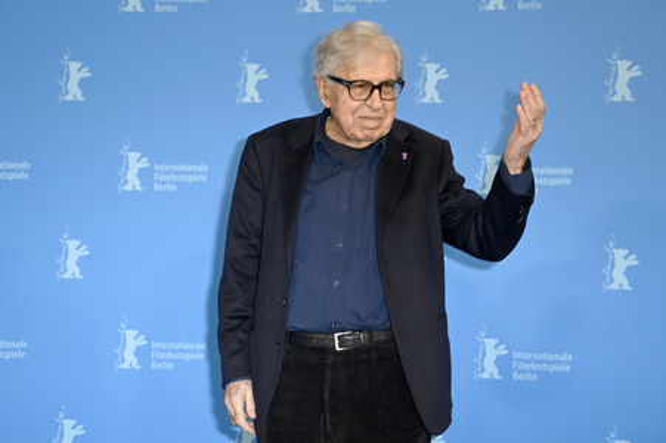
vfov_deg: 21.9
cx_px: 333
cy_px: 222
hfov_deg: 32.4
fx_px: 1146
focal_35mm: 62
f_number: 5
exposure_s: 1/160
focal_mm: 62
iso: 800
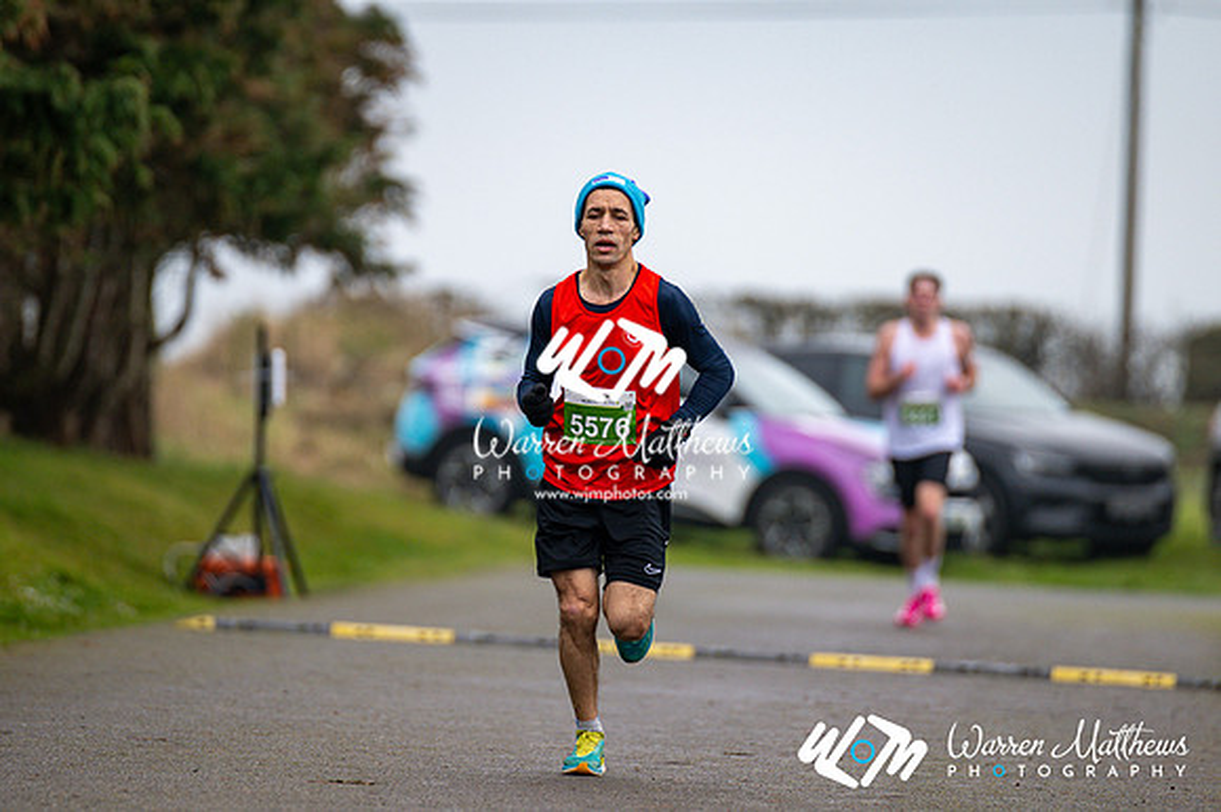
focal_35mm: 450
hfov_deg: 4.6
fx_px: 15253
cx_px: 610
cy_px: 406
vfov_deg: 3.1
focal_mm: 300
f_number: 2.8
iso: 320
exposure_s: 1/1600
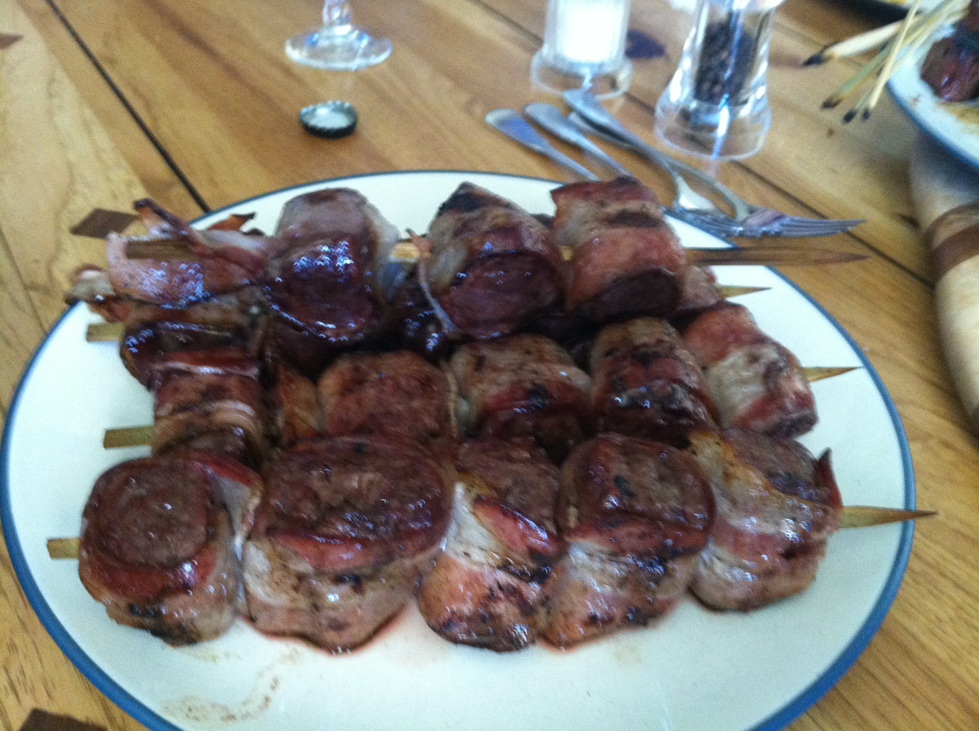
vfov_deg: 40.6
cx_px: 490
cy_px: 366
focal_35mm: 35
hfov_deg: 52.7
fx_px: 988
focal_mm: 3.85
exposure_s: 1/15
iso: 400
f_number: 2.8
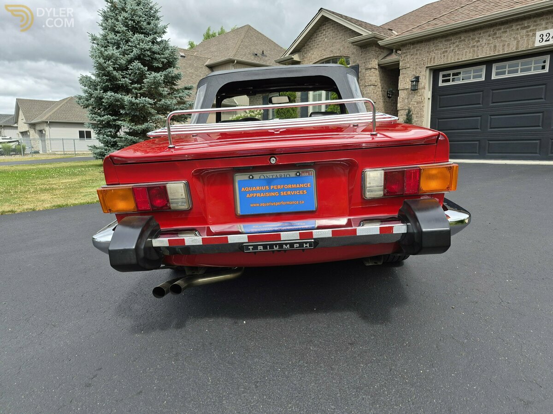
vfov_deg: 58.9
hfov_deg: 73.9
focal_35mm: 23
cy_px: 207
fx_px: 367
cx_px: 276
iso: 80
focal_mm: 5.4
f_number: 1.8
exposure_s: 1/2344
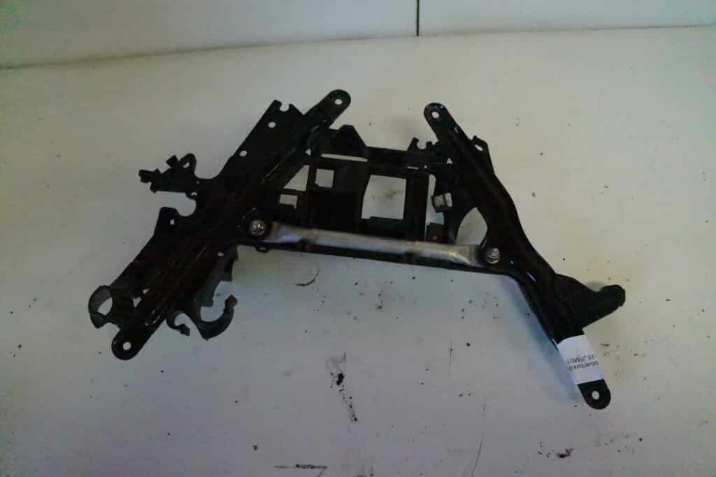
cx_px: 358
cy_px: 238
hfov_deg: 67.4
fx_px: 537
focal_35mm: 27
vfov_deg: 47.9
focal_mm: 18
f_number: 3.5
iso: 16000
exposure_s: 1/1250
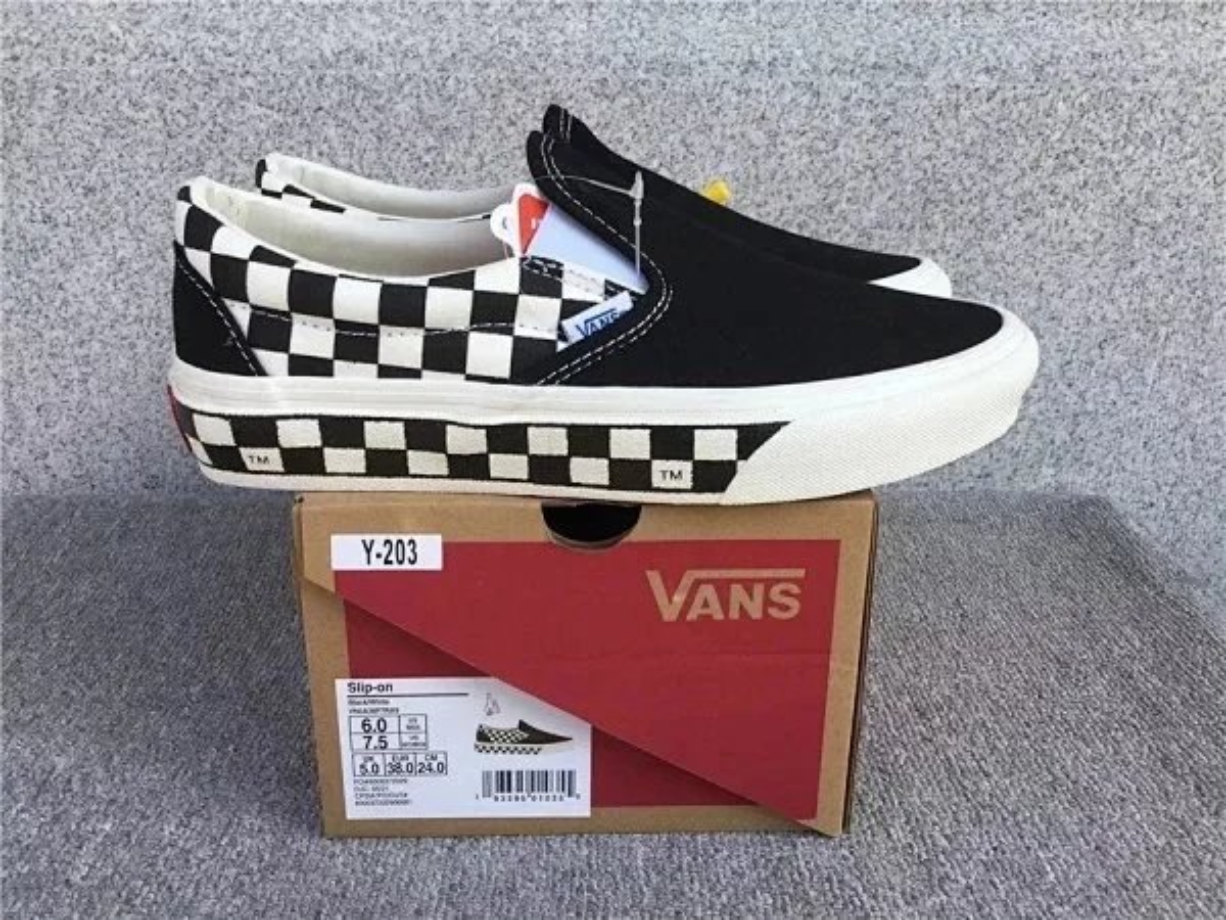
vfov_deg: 45.4
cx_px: 613
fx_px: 1098
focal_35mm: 31
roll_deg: -1.0
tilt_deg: -17.5
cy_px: 460
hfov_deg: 58.4
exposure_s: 1/357
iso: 25
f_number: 2.4
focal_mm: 3.3
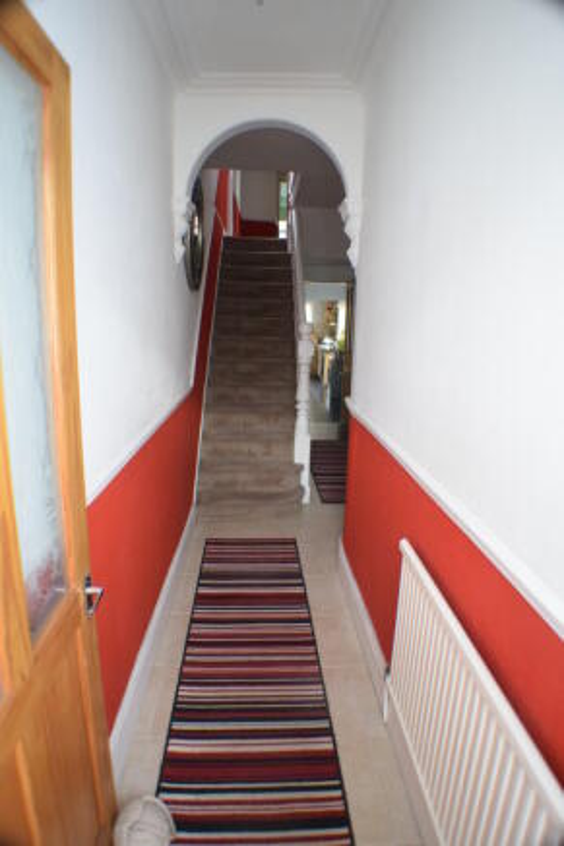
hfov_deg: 47.9
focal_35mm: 27
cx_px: 282
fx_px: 635
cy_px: 423
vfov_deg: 67.4
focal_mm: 18
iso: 1100
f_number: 3.5
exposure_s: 1/60
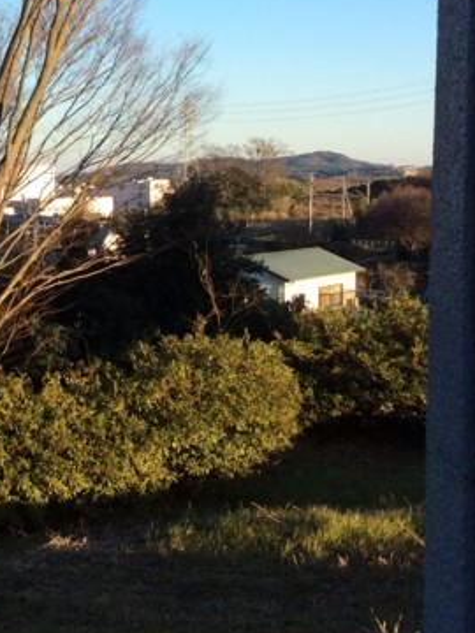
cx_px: 51
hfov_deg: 20.3
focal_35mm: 71
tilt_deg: -5.0
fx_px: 1299
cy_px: 255
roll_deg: +1.3
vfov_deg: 27.3
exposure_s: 1/578
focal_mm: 3.3
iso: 32
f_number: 2.4
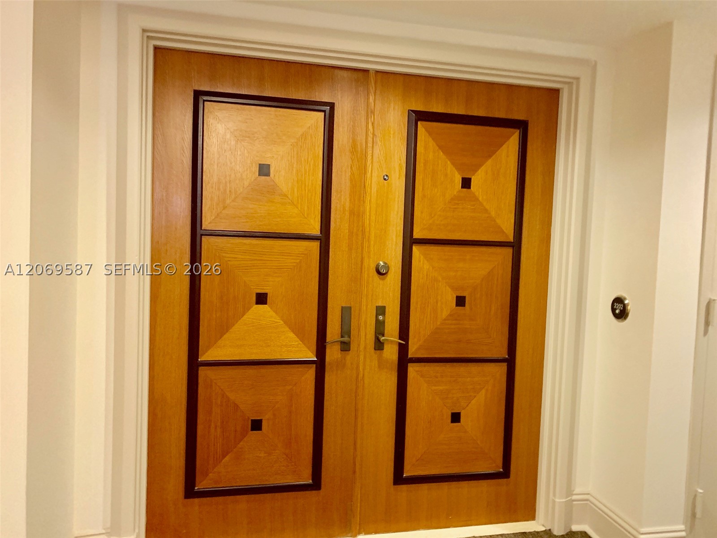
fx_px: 539
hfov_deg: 67.3
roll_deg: -0.8
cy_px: 269
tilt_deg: -2.4
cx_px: 358
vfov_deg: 53.1
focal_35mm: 26
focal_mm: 4.25
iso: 640
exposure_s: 1/30
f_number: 1.8
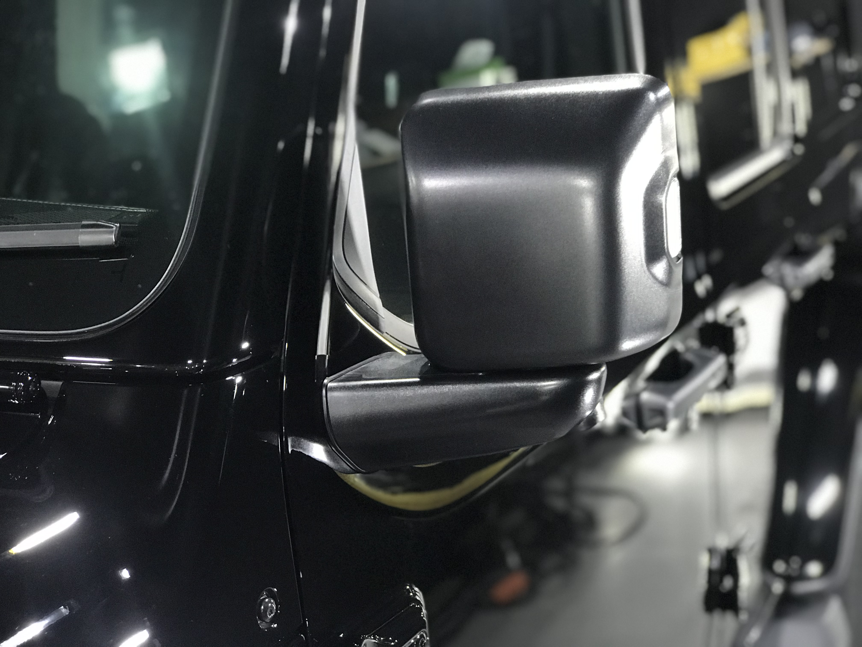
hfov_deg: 33.8
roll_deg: +3.0
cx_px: 431
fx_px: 1419
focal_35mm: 57
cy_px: 324
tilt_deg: -12.4
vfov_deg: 25.7
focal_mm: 6.6
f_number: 2.8
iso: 500
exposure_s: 1/60
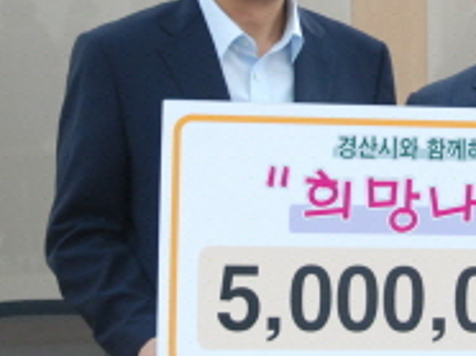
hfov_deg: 11.5
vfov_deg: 8.7
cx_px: 356
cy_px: 113
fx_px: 2348
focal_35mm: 171
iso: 800
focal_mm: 44
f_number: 4.5
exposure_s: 1/25
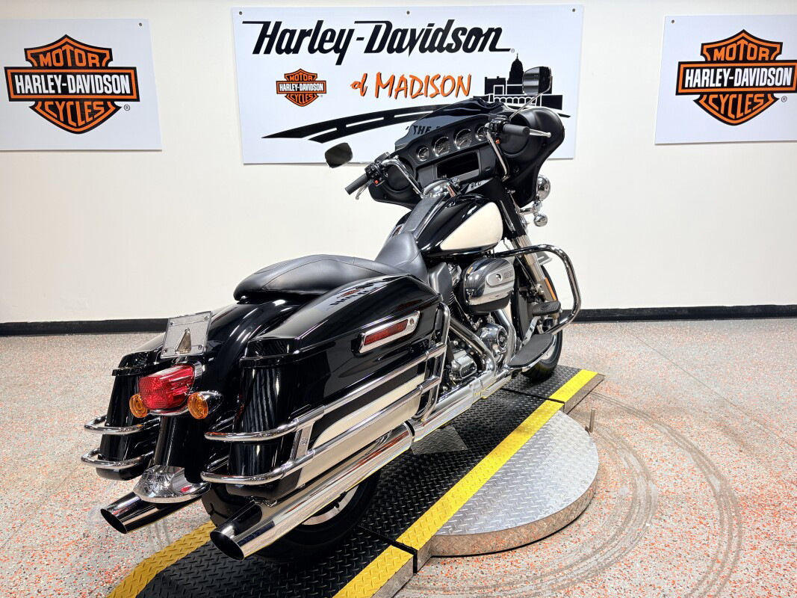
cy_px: 299
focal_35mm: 26
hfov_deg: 67.3
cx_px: 398
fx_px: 599
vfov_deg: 53.1
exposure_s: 1/120
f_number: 1.6
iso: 40
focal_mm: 5.96
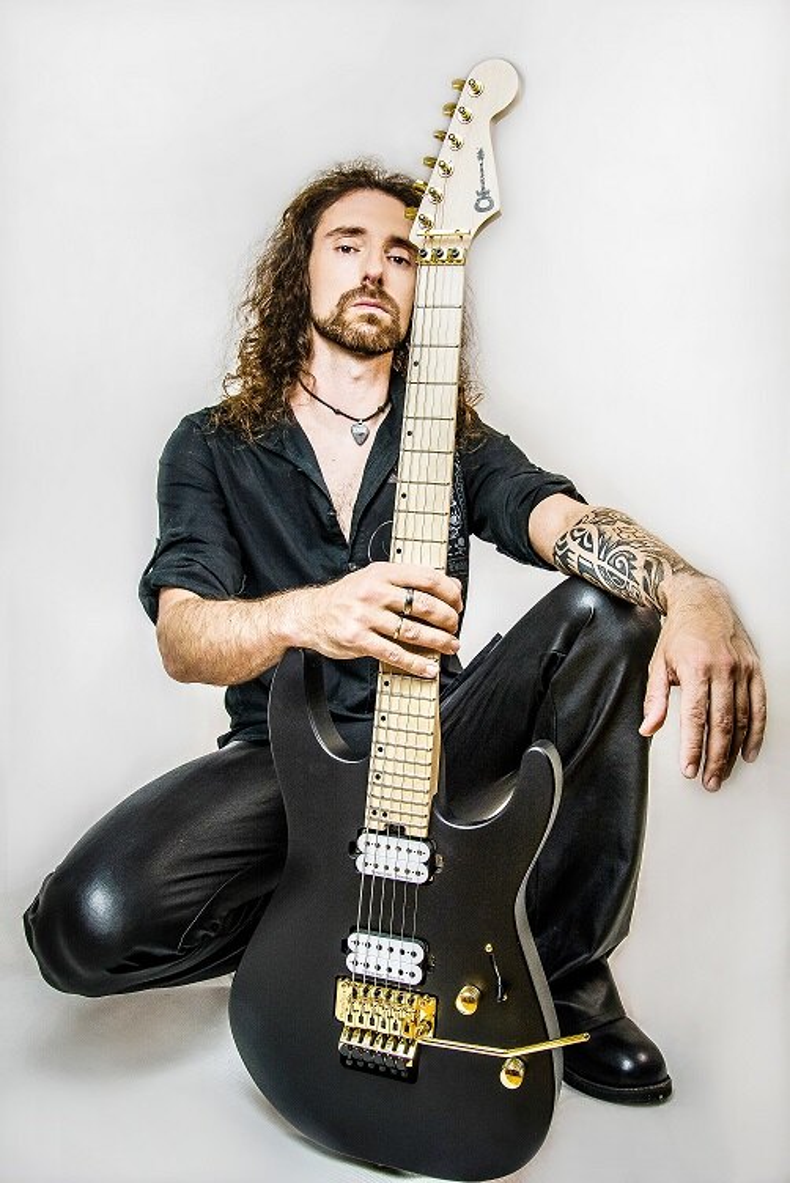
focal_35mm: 29
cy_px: 592
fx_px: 954
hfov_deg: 45.0
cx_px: 395
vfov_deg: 63.6
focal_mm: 29
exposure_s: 1/125
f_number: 8
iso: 1250
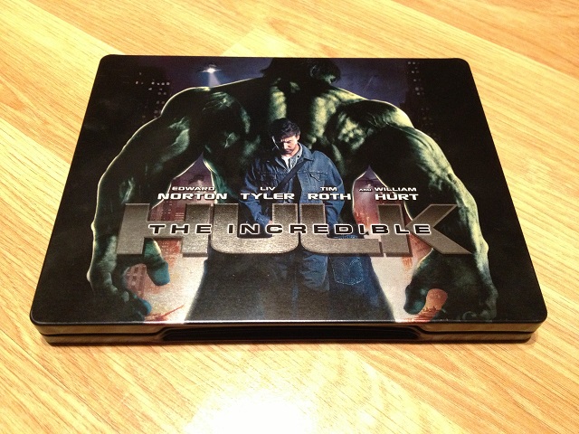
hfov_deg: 52.6
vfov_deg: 40.7
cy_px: 217
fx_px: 585
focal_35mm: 35
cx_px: 290
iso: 400
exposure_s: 1/15
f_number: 2.4
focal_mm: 4.28
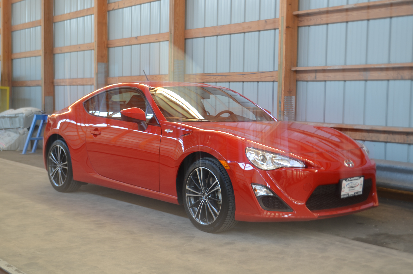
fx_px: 550
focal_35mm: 48
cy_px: 137
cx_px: 206
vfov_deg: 28.0
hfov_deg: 41.2
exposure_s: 1/2
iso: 100
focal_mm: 32
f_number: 5.6
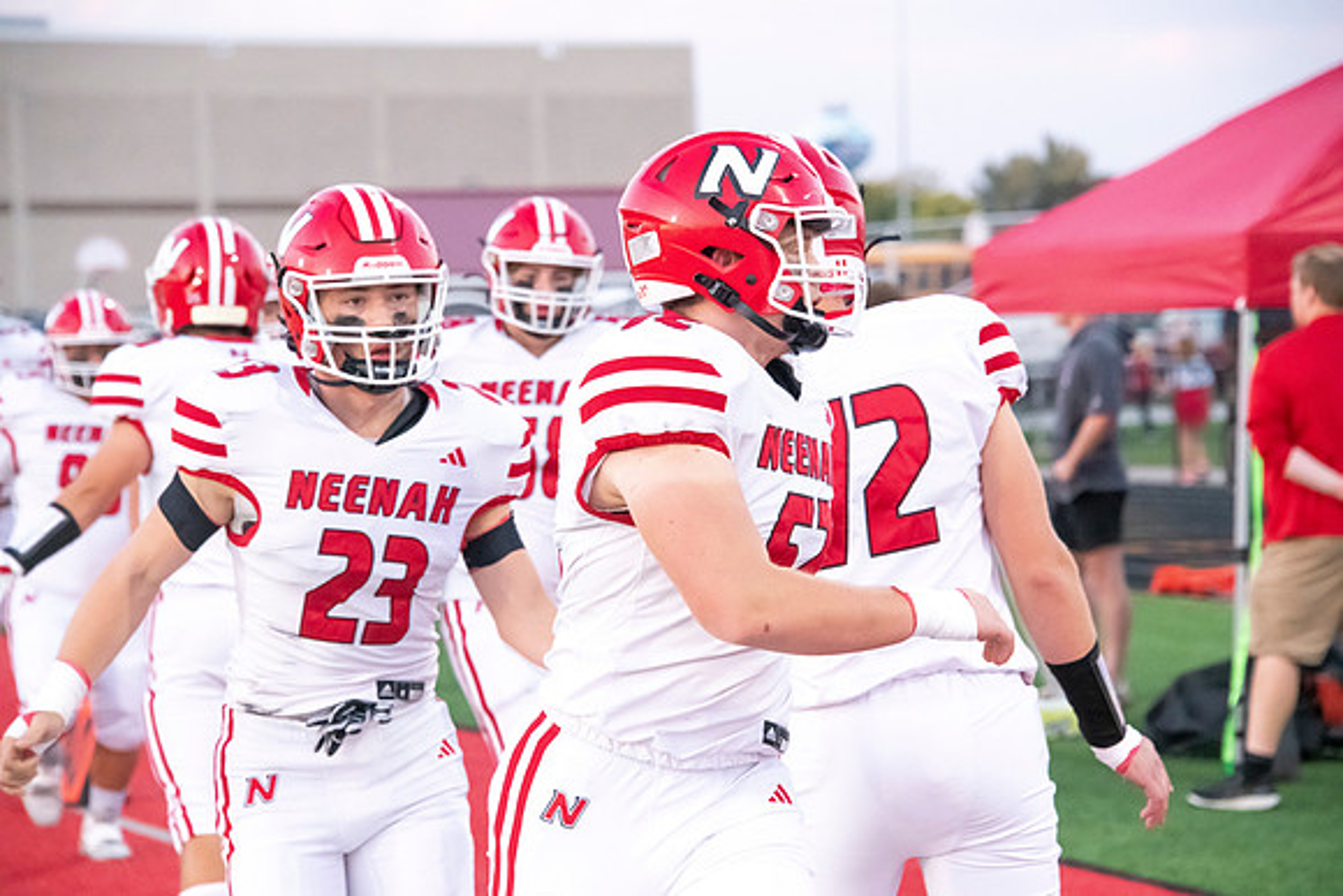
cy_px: 448
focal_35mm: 180
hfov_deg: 11.4
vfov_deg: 7.6
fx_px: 6716
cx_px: 672
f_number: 7.1
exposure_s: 1/640
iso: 10000
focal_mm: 180
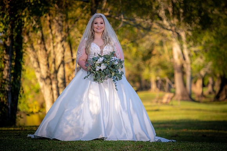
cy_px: 76
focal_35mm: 180
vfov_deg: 7.6
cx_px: 114
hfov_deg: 11.4
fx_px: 1134
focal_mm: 180
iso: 80
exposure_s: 1/250
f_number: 3.5
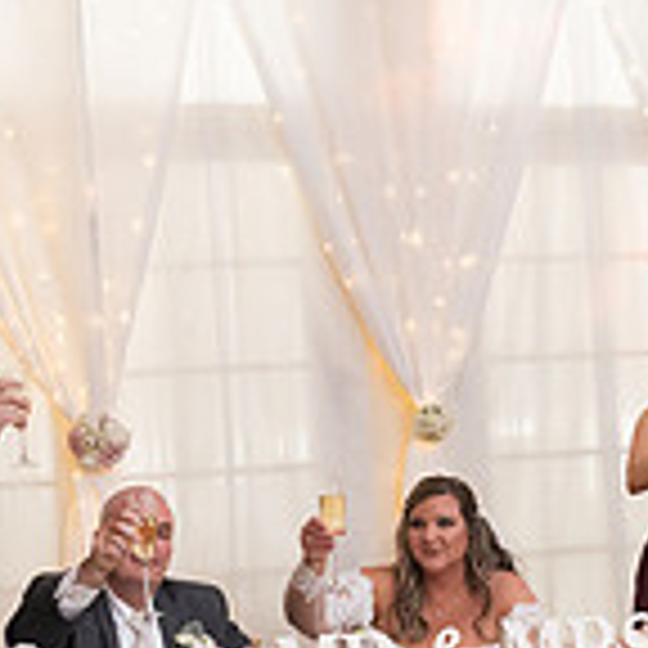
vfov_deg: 20.7
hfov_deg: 21.1
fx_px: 1737
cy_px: 569
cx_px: 292
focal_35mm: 82
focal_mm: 24
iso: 1400
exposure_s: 1/125
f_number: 5
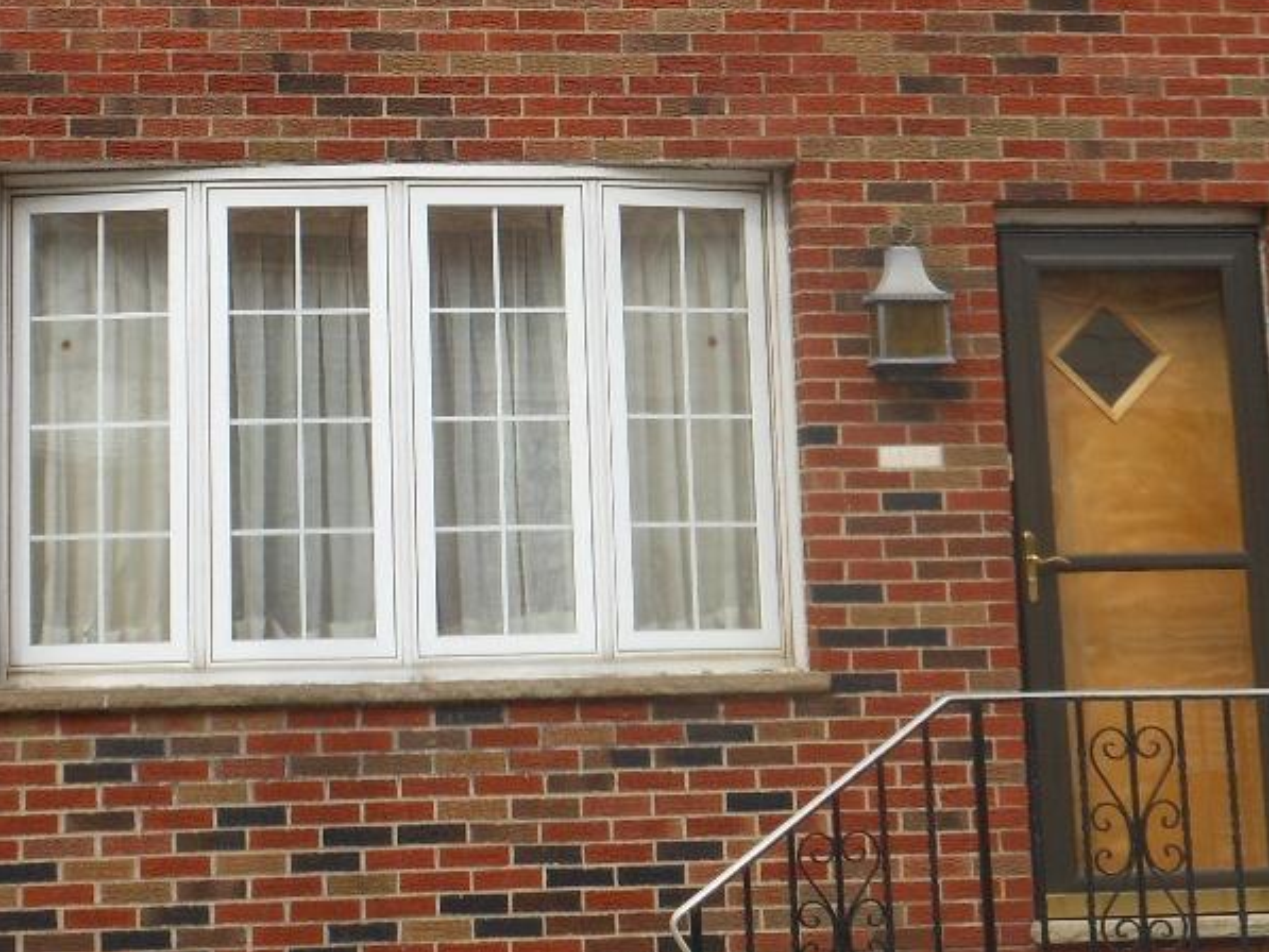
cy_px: -76
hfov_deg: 20.8
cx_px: 504
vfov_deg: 15.3
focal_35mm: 94
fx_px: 3447
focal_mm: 6.9
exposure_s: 1/250
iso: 80
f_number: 4.3
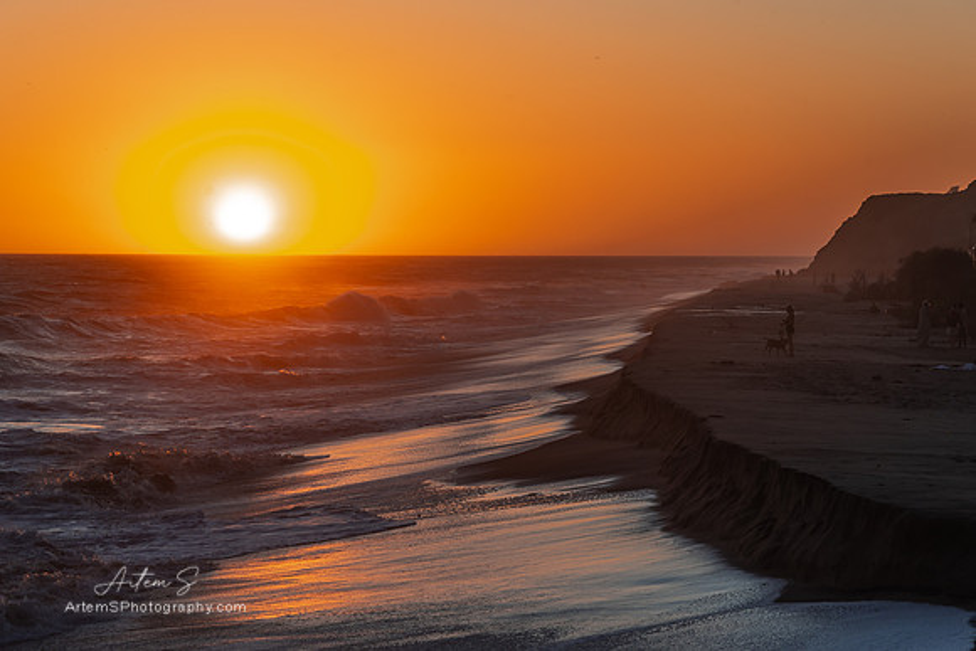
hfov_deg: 15.0
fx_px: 3705
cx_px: 490
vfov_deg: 10.0
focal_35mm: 137
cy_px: 332
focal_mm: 132
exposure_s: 1/160
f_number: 9
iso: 200
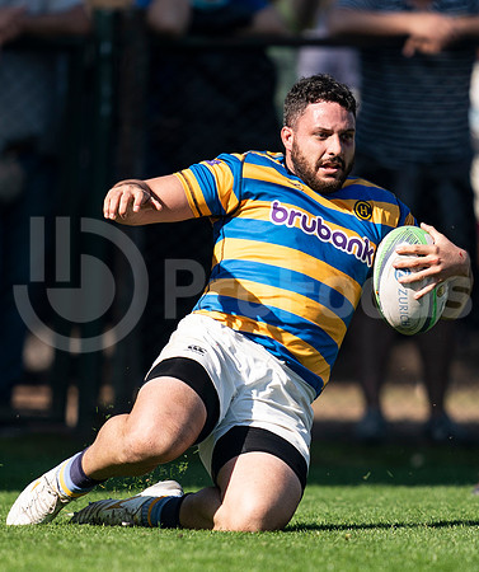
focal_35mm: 1065
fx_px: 18356
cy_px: 356
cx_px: 234
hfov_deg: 1.5
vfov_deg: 1.8
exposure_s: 1/1250
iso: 100
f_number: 2.8
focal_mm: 400
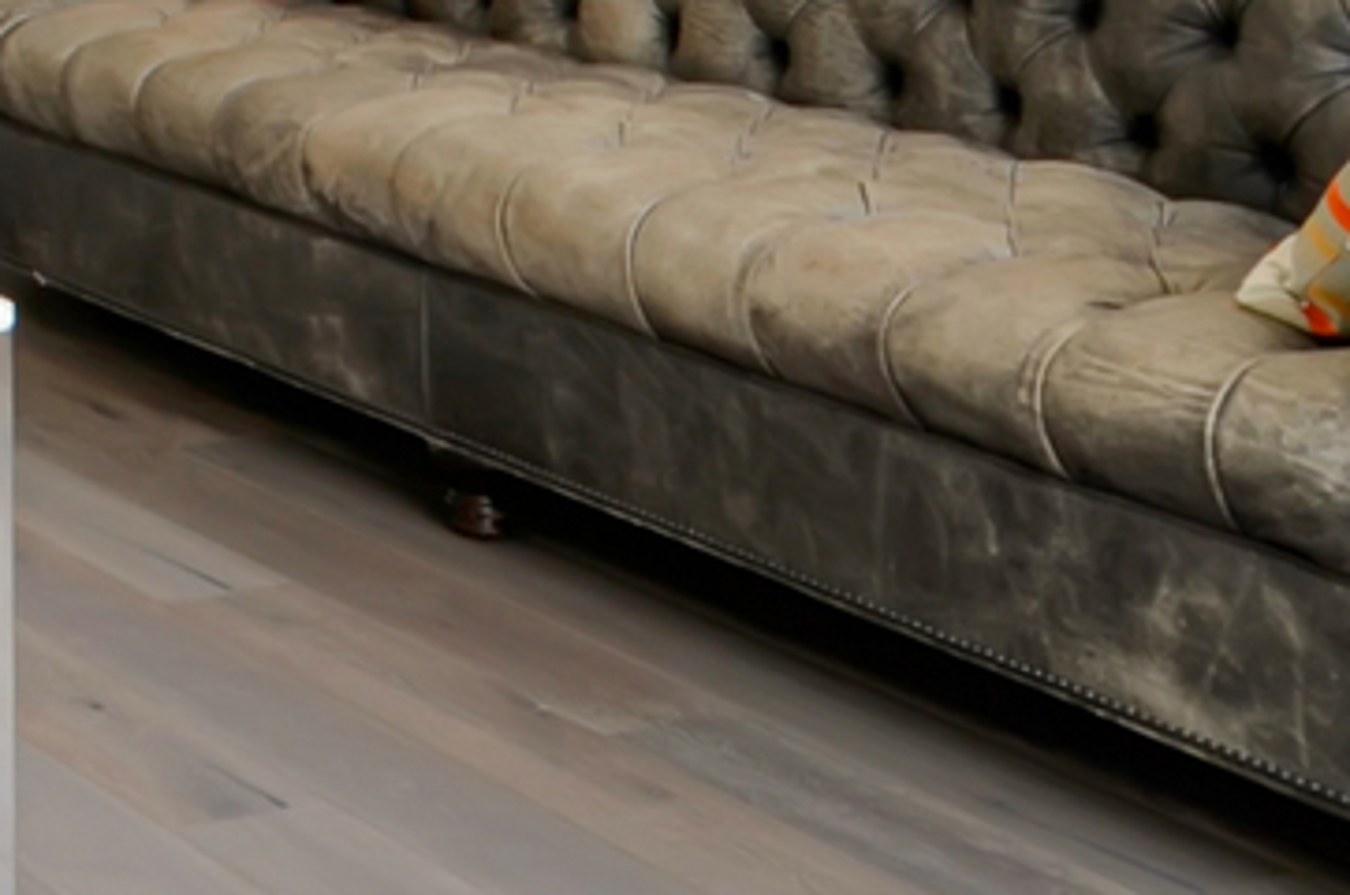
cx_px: -800
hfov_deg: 21.7
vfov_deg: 16.5
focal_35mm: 74
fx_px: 2779
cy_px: -477
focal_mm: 11
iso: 100
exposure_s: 1/4
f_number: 11
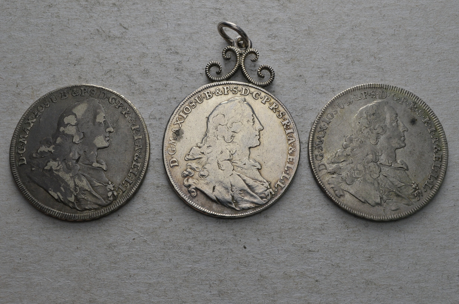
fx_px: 649
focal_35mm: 51
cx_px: 230
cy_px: 152
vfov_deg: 26.4
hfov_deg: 39.0
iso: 400
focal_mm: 34
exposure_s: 1/200
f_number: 14
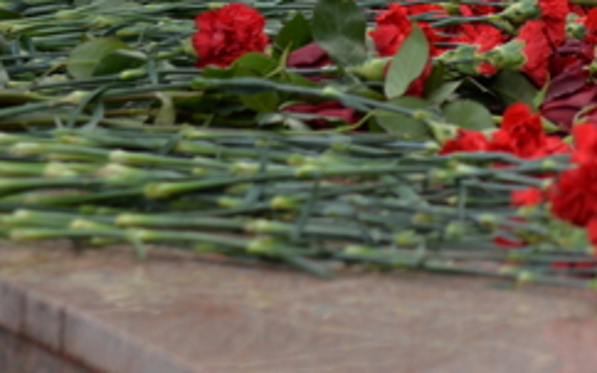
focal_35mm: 332
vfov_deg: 3.9
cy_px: -35
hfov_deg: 6.3
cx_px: 877
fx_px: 5399
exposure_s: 1/320
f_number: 4.5
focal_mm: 105
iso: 400
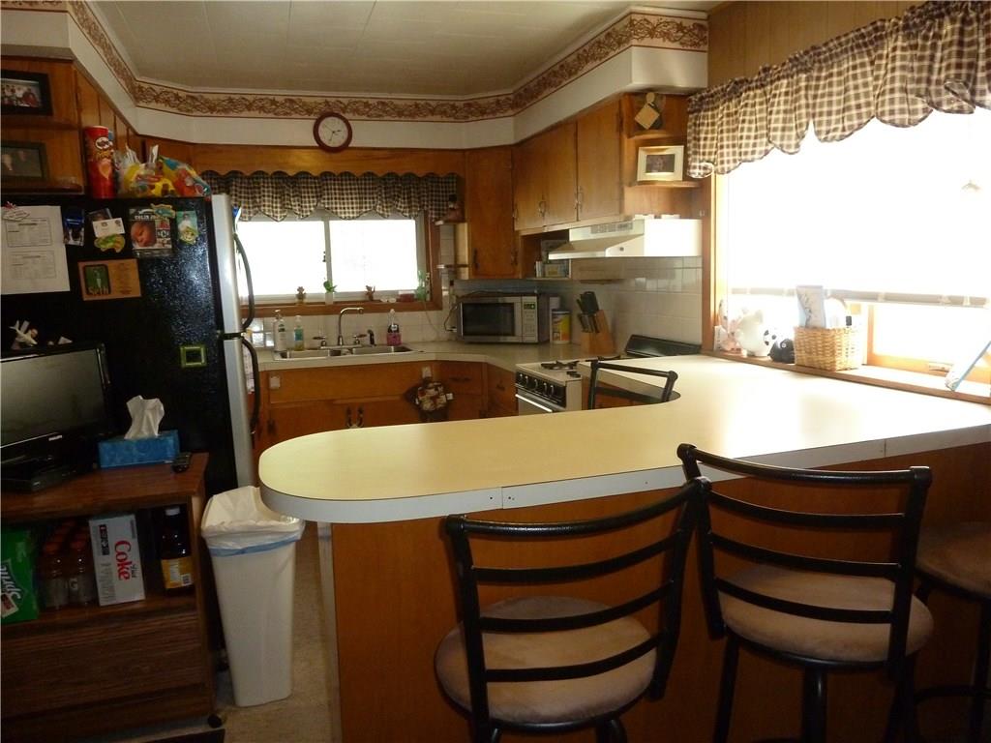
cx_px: 496
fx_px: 716
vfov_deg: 54.9
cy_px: 372
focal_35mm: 25
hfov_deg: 69.4
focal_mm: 4.1
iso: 400
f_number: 3.3
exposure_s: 1/30
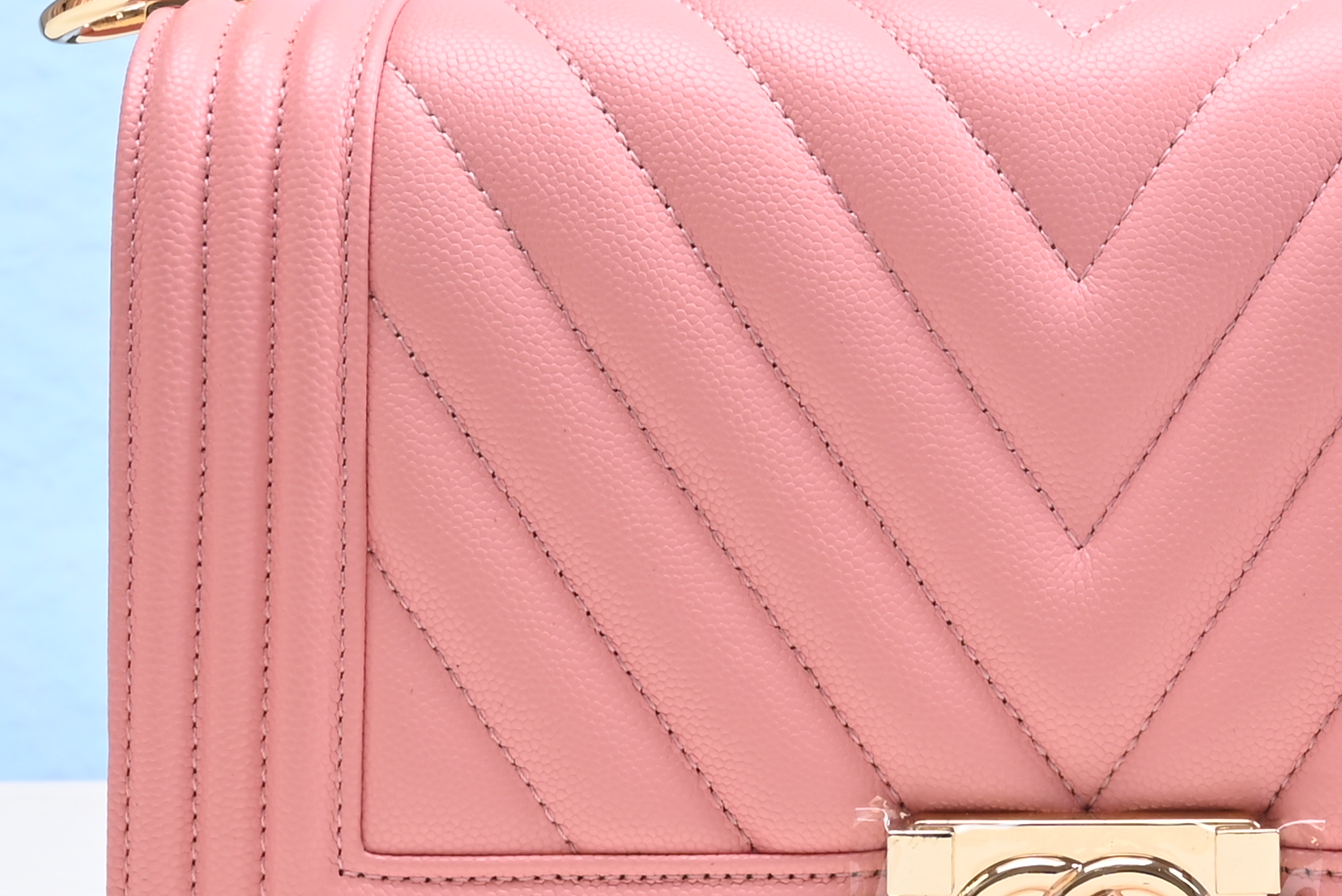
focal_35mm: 138
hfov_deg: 14.6
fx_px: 5146
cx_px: 1350
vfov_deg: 9.9
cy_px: 54
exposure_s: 1/2
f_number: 16
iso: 100
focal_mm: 38
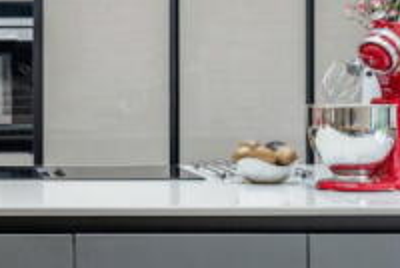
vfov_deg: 12.7
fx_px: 1202
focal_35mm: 108
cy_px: 81
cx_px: 33
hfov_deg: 18.6
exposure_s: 1/20
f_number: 6.3
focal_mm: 33
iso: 400
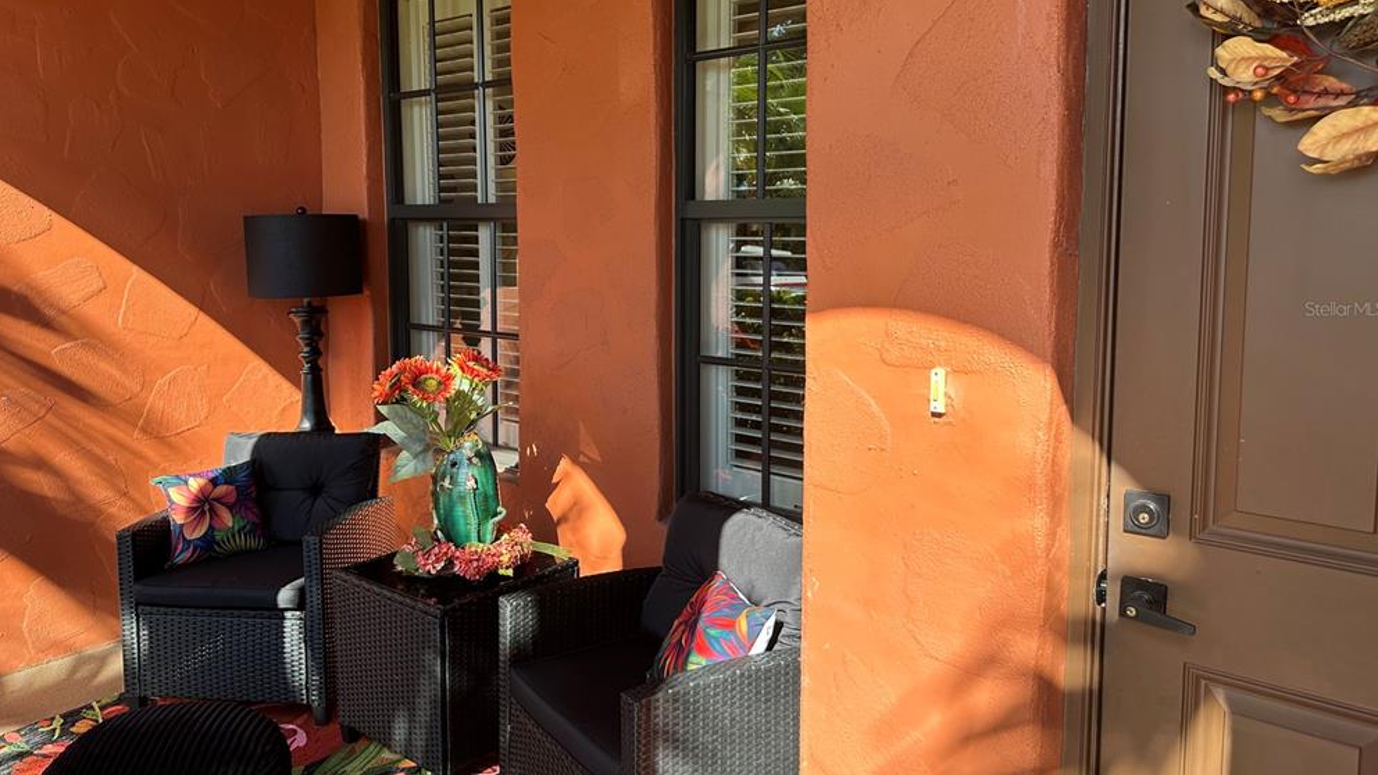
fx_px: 987
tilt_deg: -4.2
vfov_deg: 42.7
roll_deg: -1.3
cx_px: 678
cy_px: 308
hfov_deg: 69.9
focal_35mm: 27
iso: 80
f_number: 1.78
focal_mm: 6.86
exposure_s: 1/541
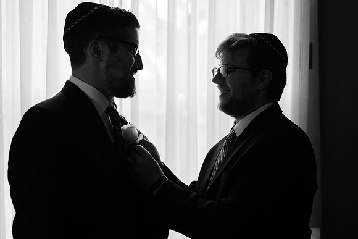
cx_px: 179
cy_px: 120
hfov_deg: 38.3
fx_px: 515
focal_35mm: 52
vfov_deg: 26.1
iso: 64
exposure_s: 1/250
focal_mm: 50
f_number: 1.8
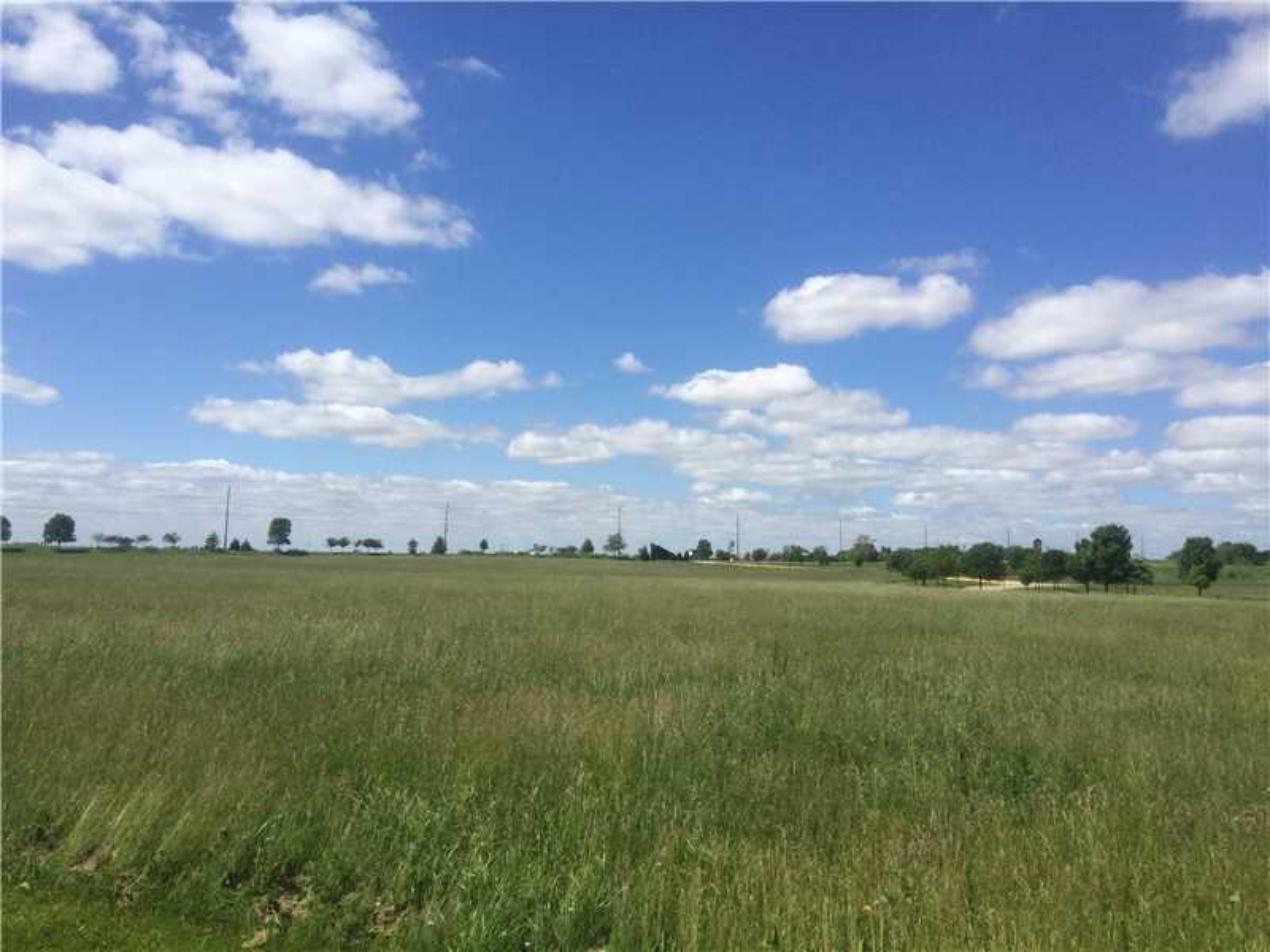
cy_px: 476
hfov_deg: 61.7
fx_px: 1064
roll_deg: -0.9
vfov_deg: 48.2
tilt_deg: +1.6
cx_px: 635
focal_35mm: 29
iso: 32
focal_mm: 4.15
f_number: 2.2
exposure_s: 1/3165
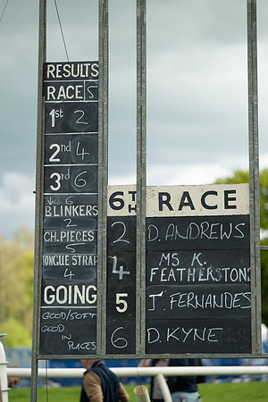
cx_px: 134
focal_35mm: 115
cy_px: 201
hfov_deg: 11.9
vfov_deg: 17.8
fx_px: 1284
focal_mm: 115
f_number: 3.2
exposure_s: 1/2000
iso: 400
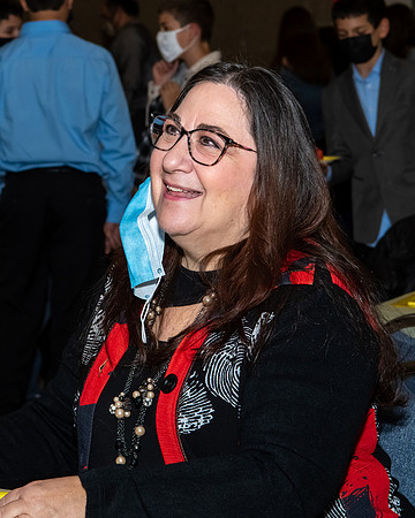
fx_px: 1721
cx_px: 141
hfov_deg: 13.7
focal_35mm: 112
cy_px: 232
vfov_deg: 17.1
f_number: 5.6
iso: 500
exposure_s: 1/250
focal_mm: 48
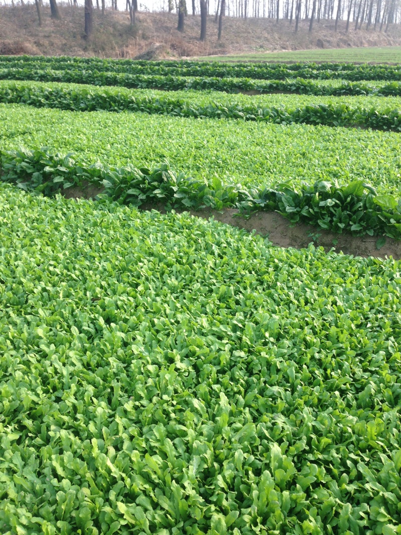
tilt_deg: -21.8
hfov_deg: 42.9
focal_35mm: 33
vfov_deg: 55.4
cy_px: 268
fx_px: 510
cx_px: 200
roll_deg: +1.5
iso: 50
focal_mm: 4.12
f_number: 2.4
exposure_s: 1/433
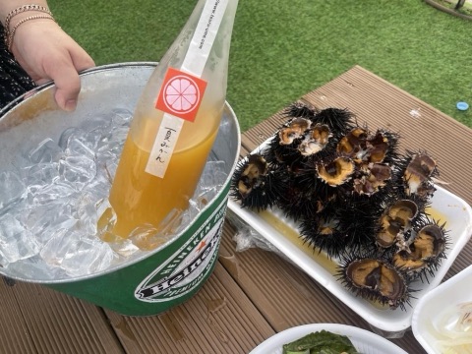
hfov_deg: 67.3
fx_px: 355
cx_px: 236
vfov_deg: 53.1
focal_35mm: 26
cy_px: 177
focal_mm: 4.2
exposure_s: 1/121
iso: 50
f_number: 1.6
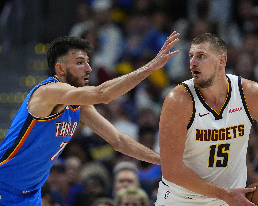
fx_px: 5154
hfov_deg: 2.9
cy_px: 103
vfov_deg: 2.3
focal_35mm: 675
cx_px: 149
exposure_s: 1/1600
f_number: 3.2
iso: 3200
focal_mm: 400
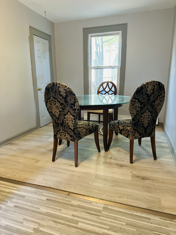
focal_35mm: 24
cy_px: 118
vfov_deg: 71.6
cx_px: 88
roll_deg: -0.9
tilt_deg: -13.2
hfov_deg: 56.8
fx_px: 163
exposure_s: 1/60
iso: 800
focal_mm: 6.86
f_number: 1.78
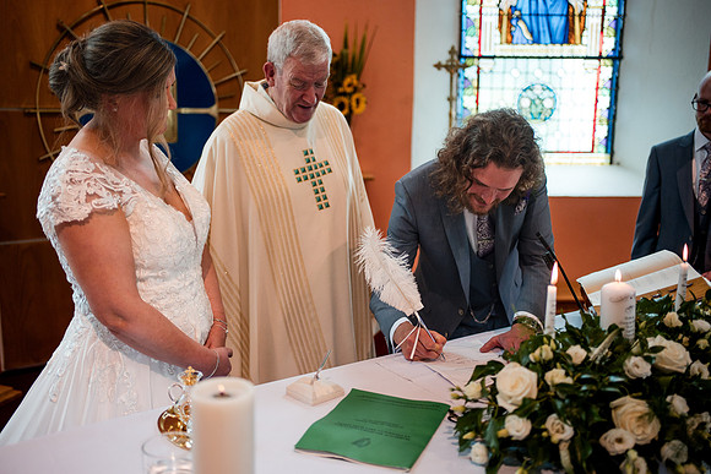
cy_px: 237
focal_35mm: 35
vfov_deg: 37.9
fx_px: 691
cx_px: 356
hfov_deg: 54.4
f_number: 1.8
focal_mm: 35
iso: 640
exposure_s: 1/500
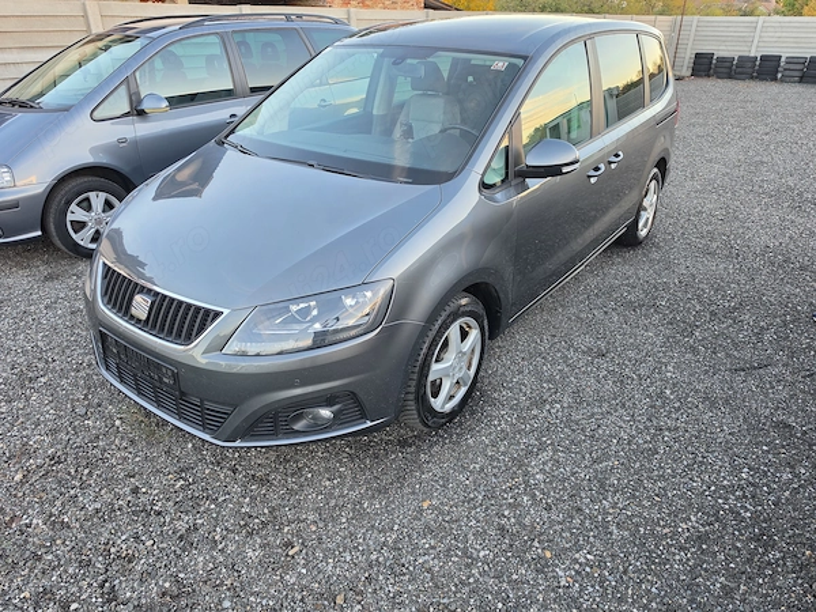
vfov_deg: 58.9
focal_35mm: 23
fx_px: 542
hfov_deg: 73.9
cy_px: 306
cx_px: 408
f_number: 1.4
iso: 80
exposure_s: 1/180
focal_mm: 6.5
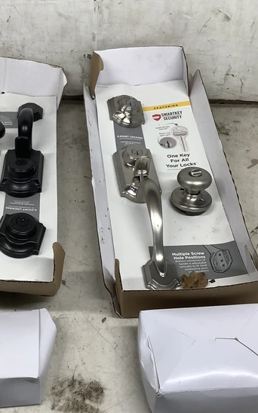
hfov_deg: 28.3
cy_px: 203
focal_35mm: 45
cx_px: 78
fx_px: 507
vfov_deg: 44.4
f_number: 2.4
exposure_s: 1/120
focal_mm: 3.3
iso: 50
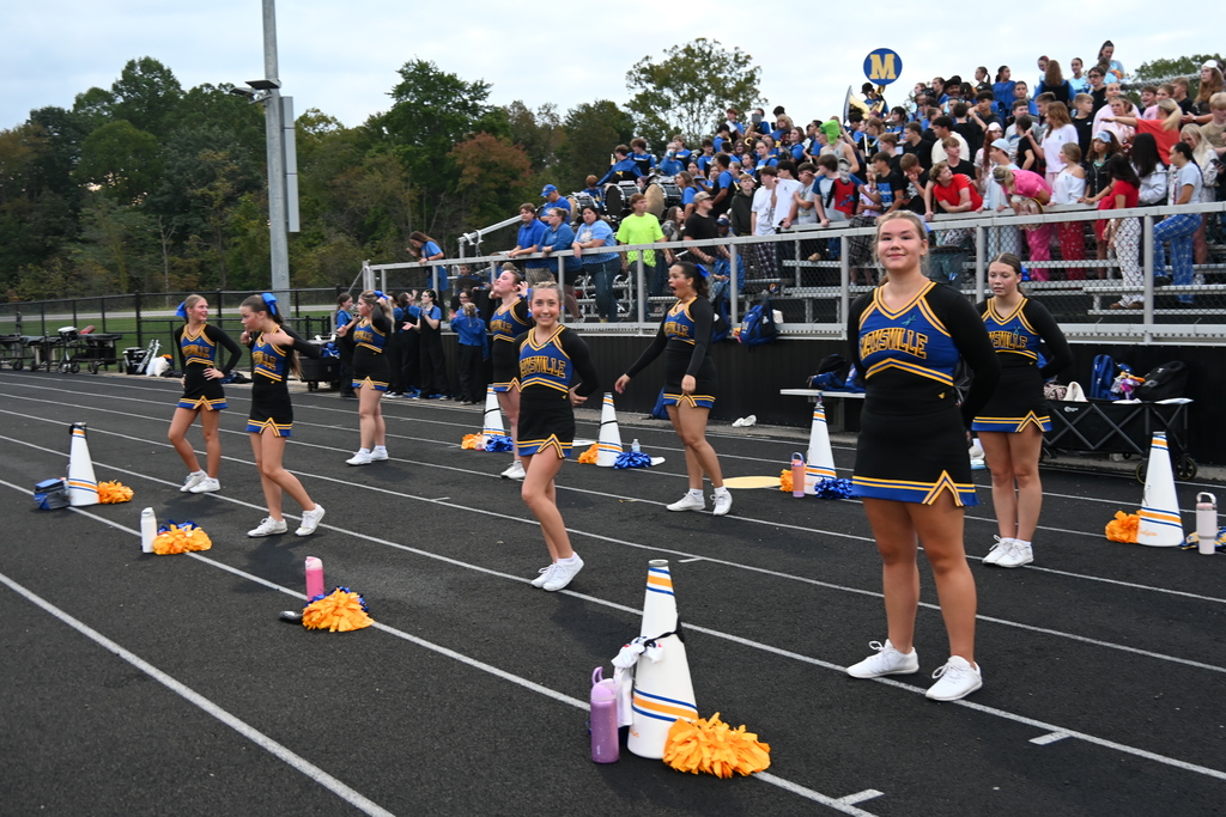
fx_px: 1430
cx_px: 613
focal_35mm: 42
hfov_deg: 46.4
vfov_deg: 31.9
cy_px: 408
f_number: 4
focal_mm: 28
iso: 400
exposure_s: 1/50
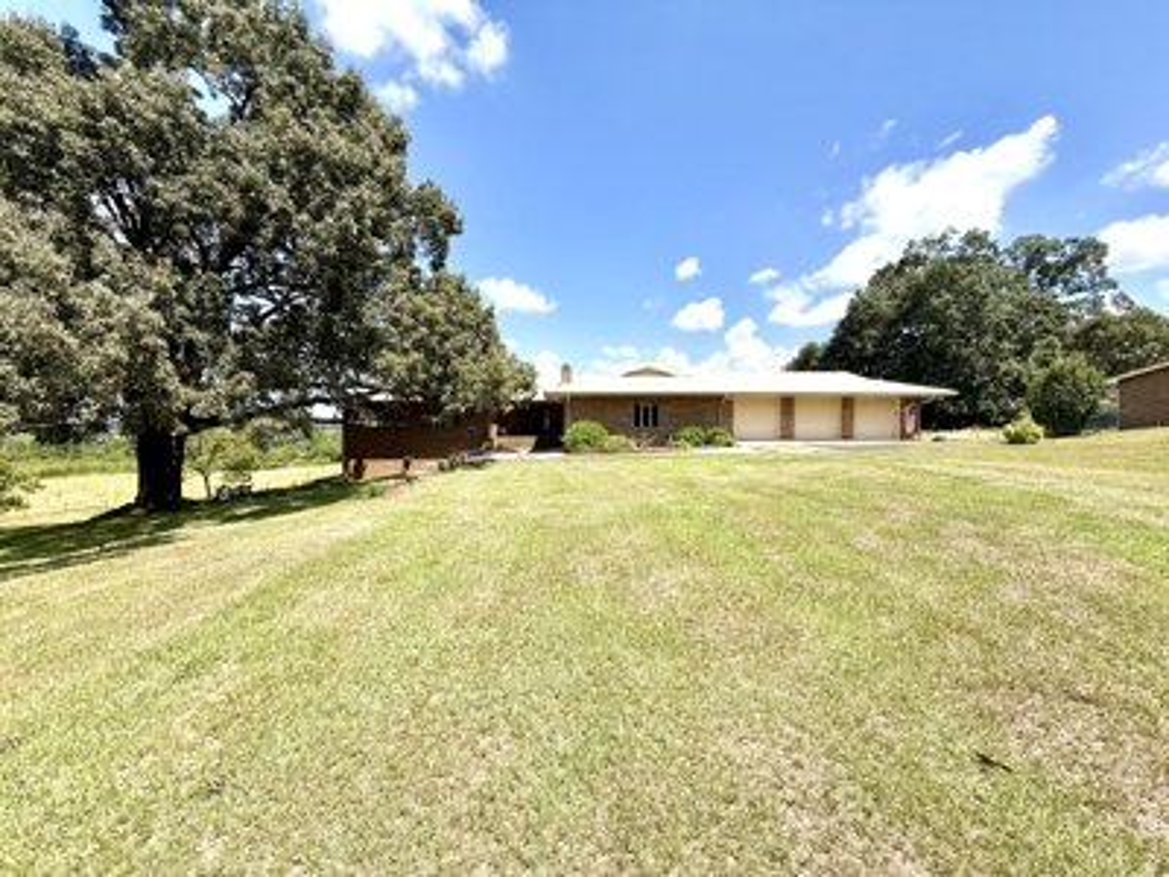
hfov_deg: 102.1
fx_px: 473
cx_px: 584
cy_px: 438
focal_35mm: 14
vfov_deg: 85.7
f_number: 2.2
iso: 50
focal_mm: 2.22
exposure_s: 1/1961
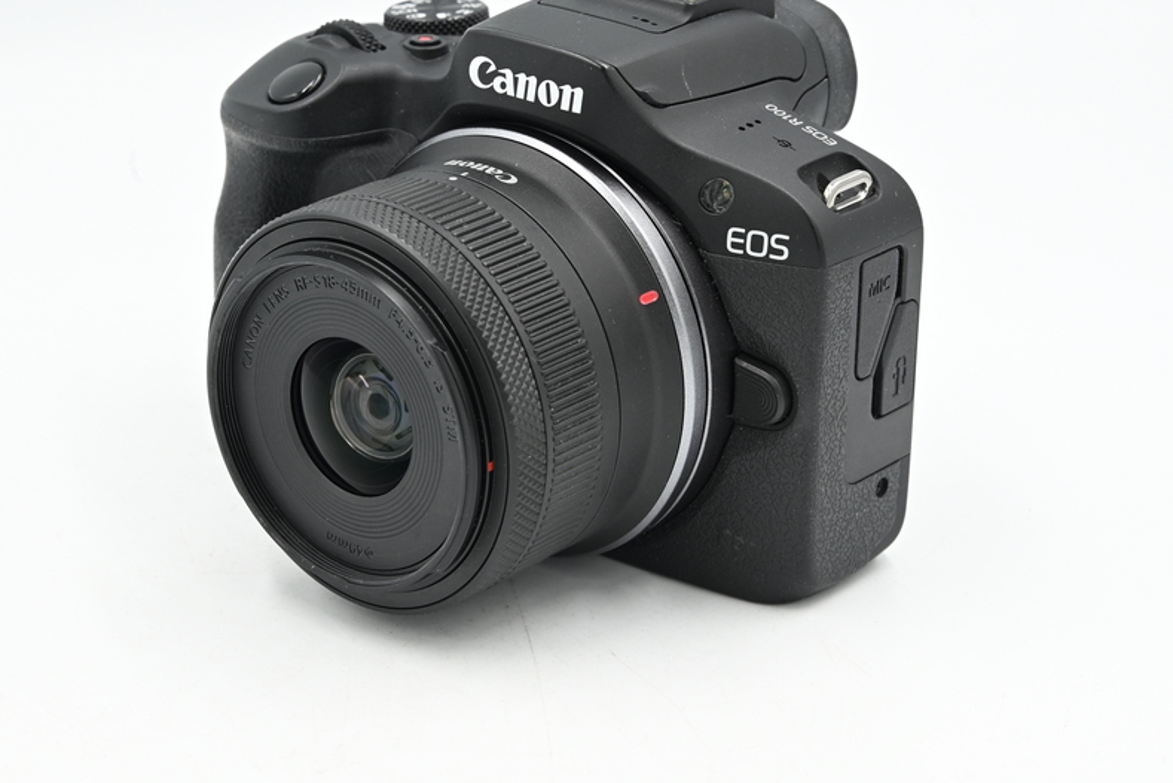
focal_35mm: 95
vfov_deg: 14.4
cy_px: 290
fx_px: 3097
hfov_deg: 21.4
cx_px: 555
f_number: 14
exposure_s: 1/15
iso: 160
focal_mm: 75
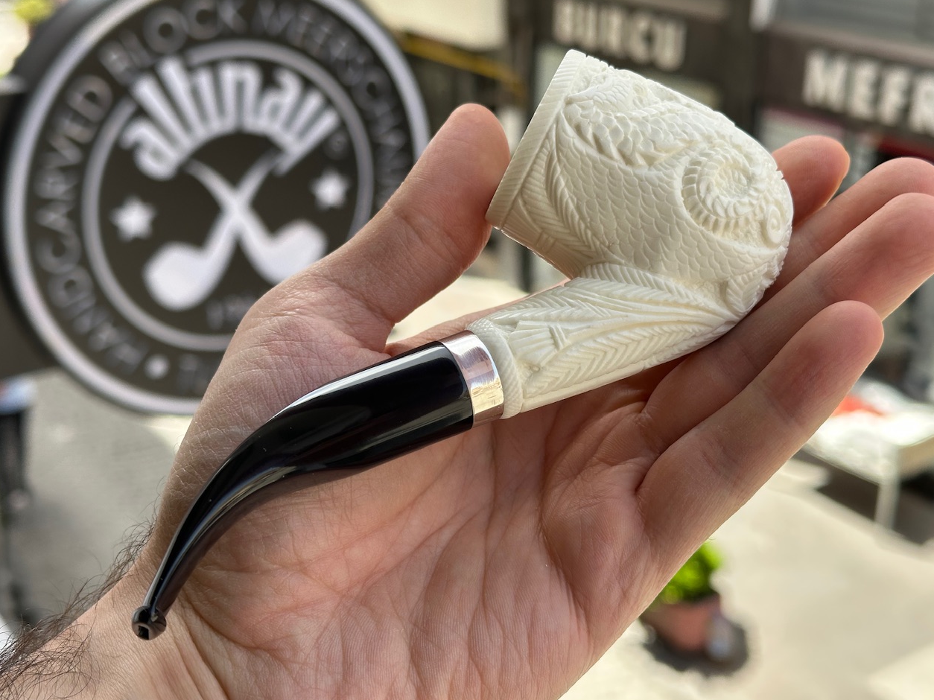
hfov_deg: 38.9
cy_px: 354
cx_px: 462
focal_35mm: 49
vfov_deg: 29.7
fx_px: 1322
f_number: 1.78
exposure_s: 1/729
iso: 64
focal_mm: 6.86
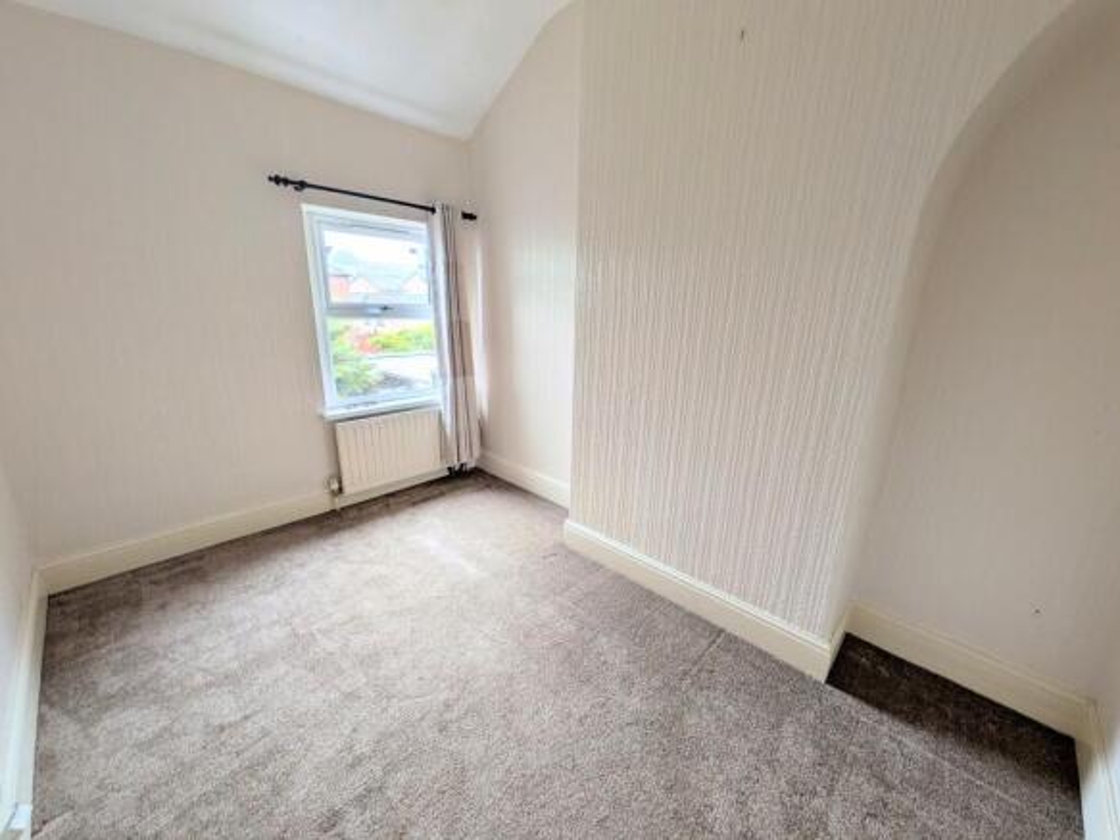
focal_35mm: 14
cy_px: 420
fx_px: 453
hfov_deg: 102.1
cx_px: 560
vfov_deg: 85.7
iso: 43
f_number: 2.2
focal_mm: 1.85
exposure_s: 1/108
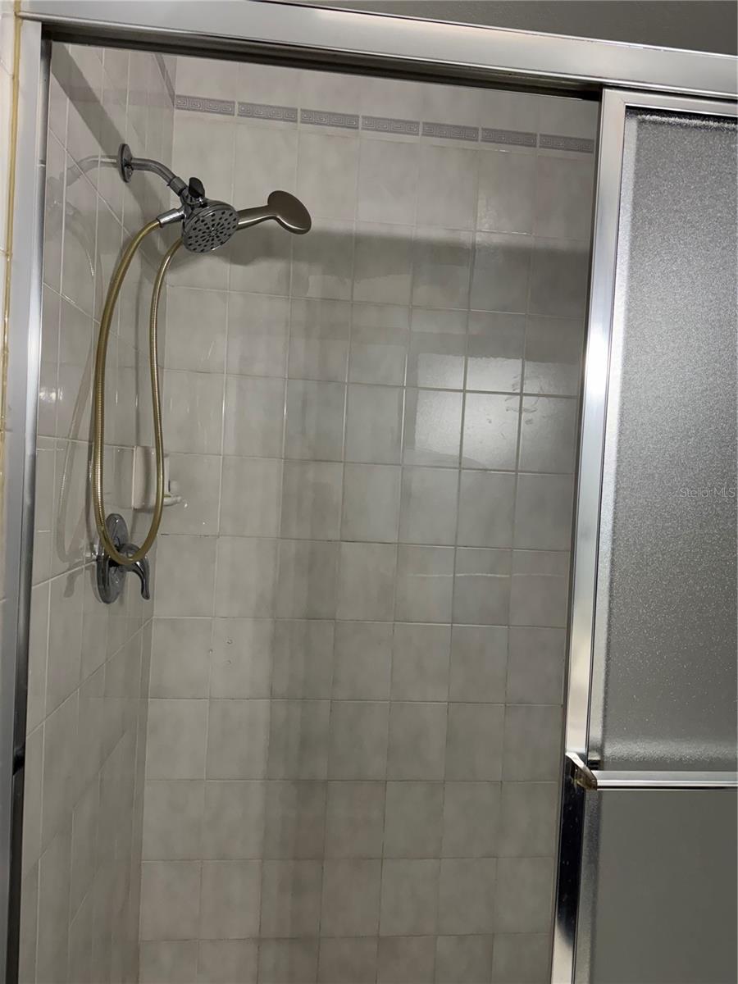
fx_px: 682
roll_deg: -2.9
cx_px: 369
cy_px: 492
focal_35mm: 24
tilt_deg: -1.6
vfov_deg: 71.6
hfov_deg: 56.8
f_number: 1.78
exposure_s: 1/120
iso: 200
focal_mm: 6.76
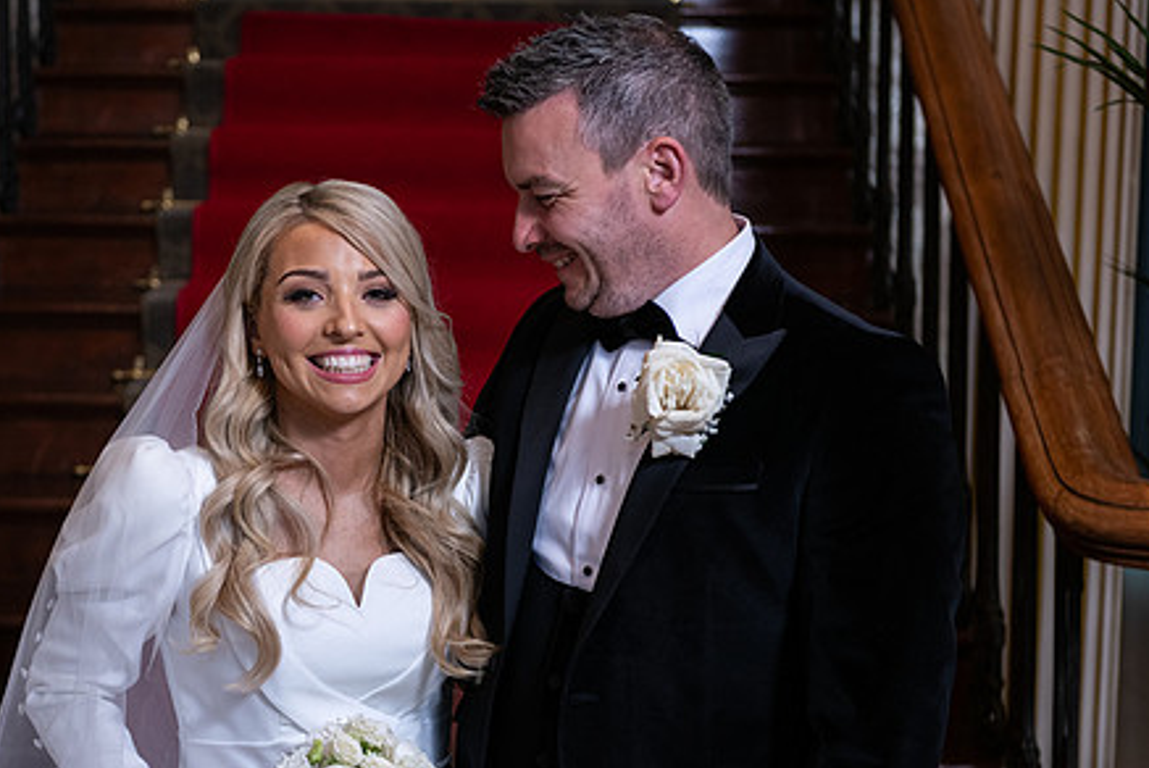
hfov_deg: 24.1
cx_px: 394
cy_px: 498
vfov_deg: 16.3
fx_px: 2683
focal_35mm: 84
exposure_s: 1/160
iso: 500
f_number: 3.5
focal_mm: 62
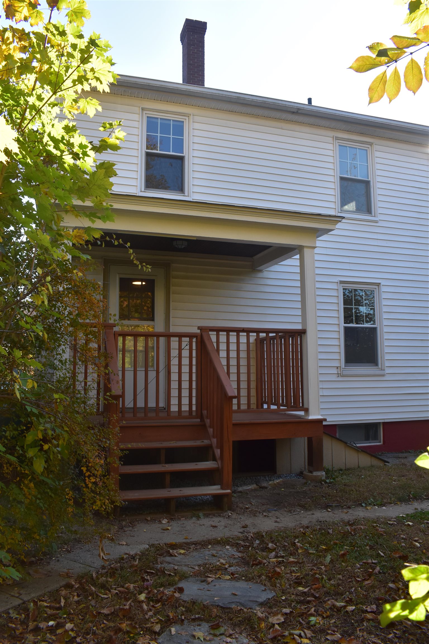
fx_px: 483
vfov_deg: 67.4
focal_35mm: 27
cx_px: 214
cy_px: 322
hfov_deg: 47.9
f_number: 9
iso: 400
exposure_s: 1/160
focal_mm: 18
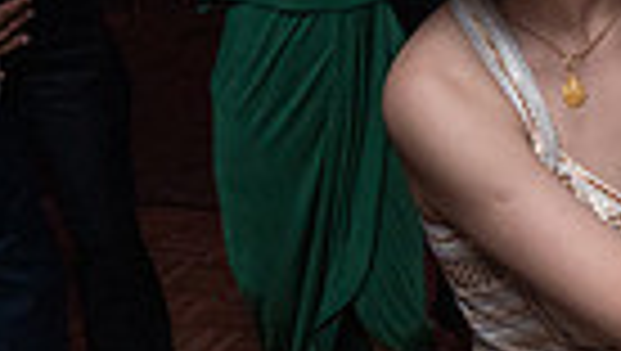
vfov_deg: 10.7
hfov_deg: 17.7
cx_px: 808
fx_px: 1863
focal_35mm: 113
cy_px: 261
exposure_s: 1/200
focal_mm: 24
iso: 2000
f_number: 5.6
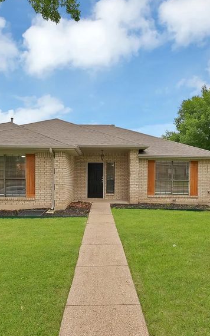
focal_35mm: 22
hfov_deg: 55.0
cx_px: 97
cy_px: 185
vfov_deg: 79.4
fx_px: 202
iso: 640
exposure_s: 1/40
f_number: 9
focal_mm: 12
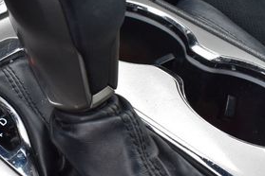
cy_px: 60
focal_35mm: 62
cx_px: 40
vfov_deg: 21.8
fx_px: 456
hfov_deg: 31.3
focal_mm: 18
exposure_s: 1/80
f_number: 9
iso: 400
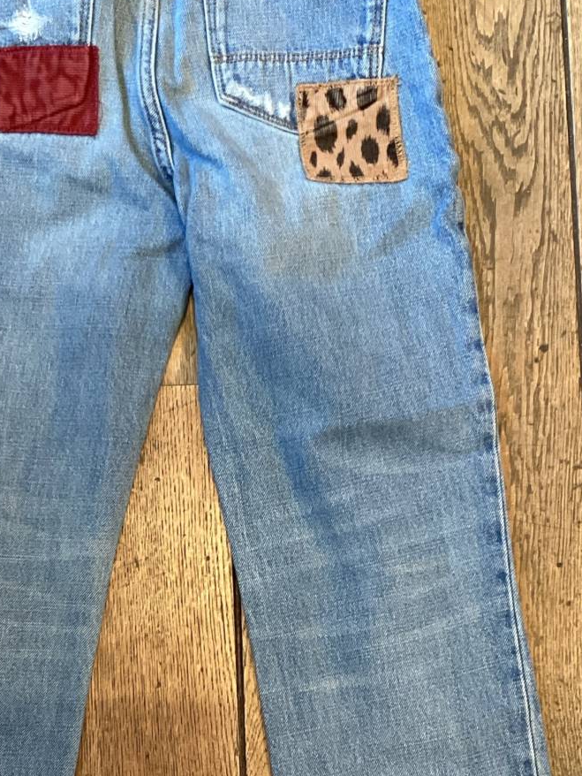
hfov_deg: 24.3
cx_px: 198
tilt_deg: -84.9
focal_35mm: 60
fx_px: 1344
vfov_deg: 32.0
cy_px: 498
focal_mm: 3.3
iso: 160
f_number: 2.4
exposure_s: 1/50
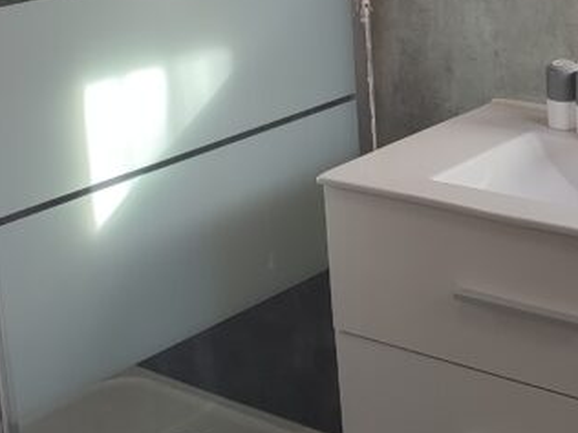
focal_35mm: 81
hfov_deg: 23.3
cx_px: 551
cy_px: 2
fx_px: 1352
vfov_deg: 17.8
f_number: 1.9
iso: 64
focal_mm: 6.04
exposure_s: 1/33
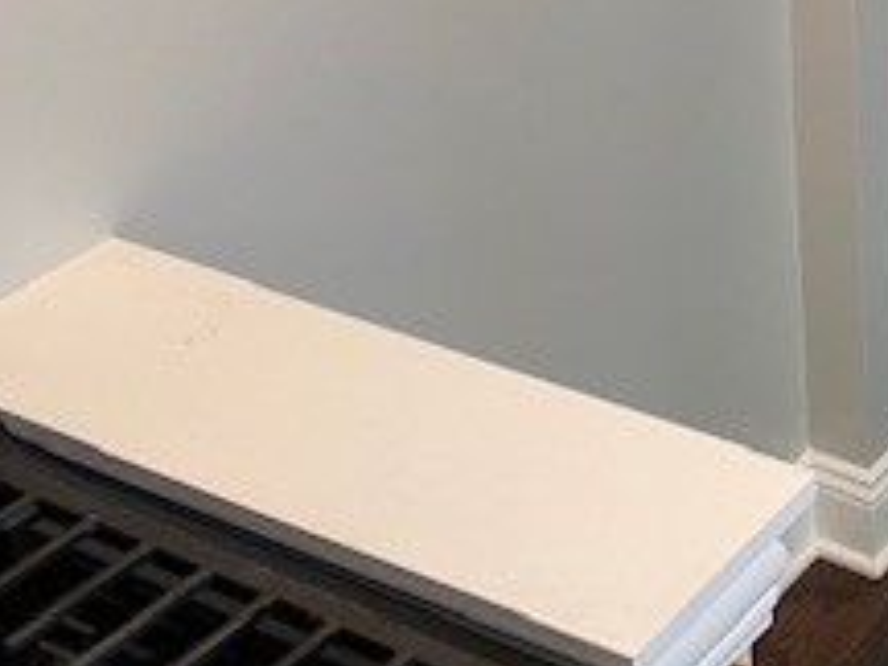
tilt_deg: -17.0
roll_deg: -0.9
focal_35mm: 77
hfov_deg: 22.5
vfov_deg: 17.8
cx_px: 1176
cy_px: -218
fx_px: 1975
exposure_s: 1/60
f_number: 1.8
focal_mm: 4.25
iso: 80
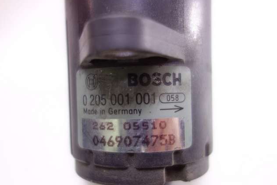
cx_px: 137
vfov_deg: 38.9
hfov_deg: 55.8
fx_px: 262
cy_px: 101
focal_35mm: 34
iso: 125
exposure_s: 1/60
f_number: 1.8
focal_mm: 10.4
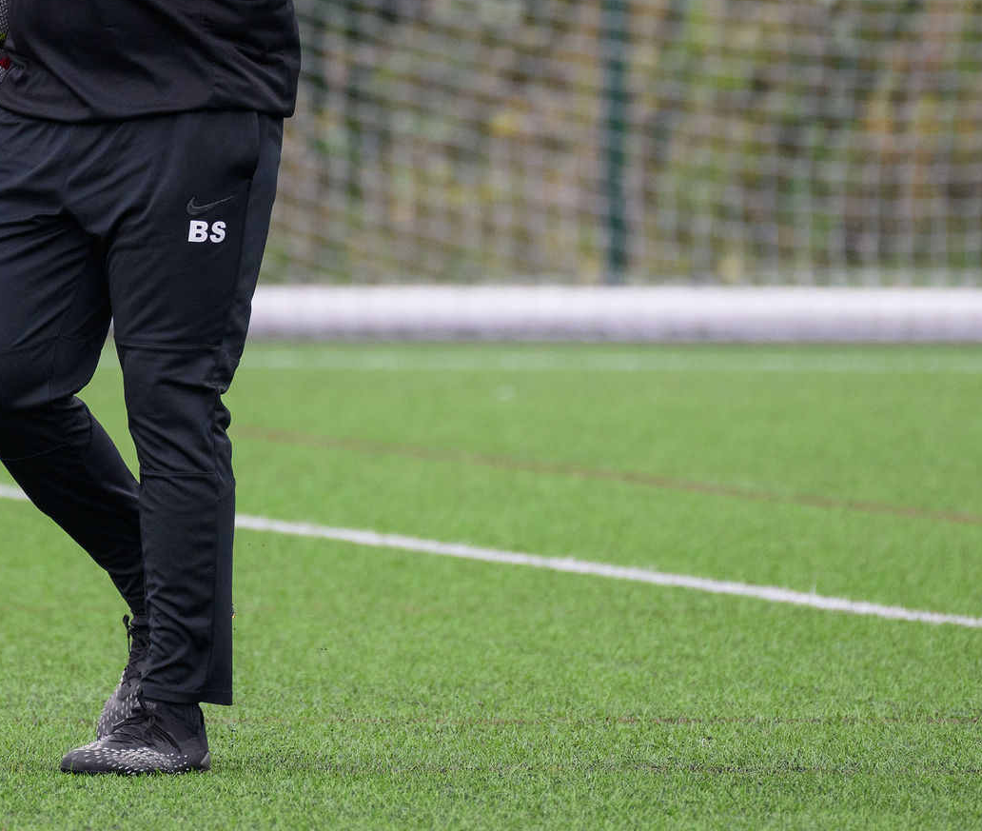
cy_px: 61
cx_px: 328
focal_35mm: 847
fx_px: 25178
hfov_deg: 2.2
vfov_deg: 1.9
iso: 1100
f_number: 5.3
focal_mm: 340
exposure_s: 1/1000
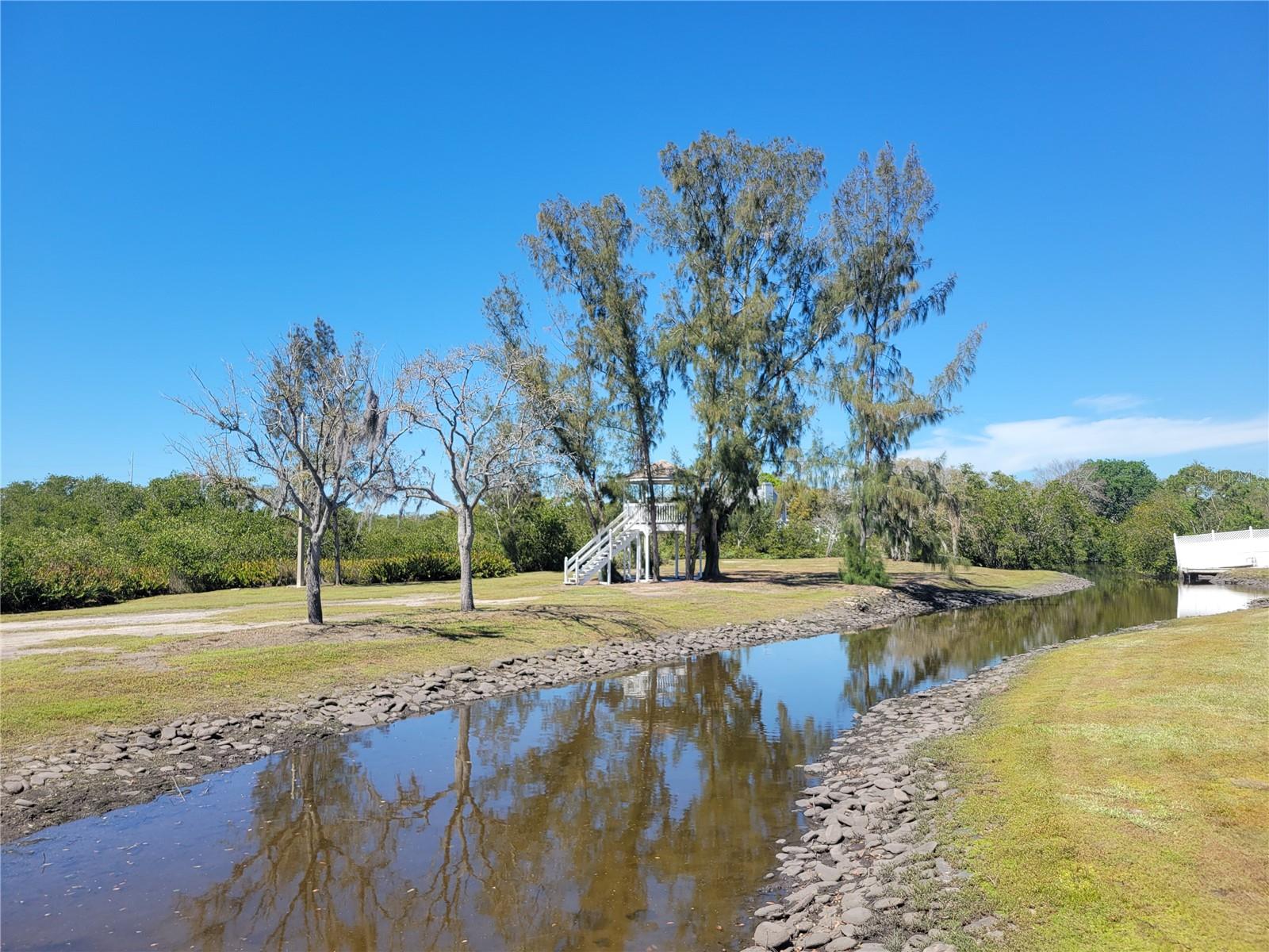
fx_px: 953
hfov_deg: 67.3
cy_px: 476
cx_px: 634
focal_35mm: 26
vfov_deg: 53.1
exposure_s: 1/1775
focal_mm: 5.4
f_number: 1.8
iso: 40
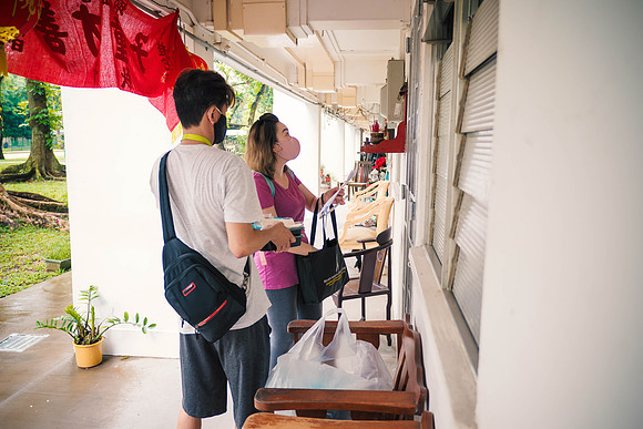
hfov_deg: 65.3
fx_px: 502
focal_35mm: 28
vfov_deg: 46.3
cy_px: 214
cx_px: 322
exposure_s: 1/125
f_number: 1.7
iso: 200
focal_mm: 13
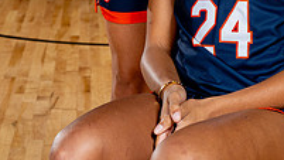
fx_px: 971
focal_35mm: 129
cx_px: 154
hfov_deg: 16.6
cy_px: -156
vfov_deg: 8.9
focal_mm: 55
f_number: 5.6
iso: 200
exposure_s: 1/250
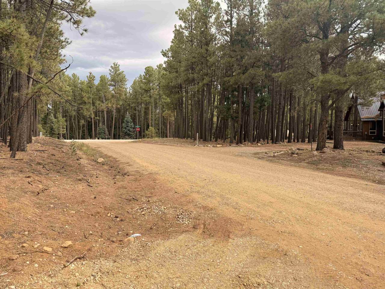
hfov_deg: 71.6
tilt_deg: -3.0
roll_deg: +2.1
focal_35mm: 24
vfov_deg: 56.8
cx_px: 192
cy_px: 144
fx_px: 267
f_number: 1.78
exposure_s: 1/622
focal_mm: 6.76
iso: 80
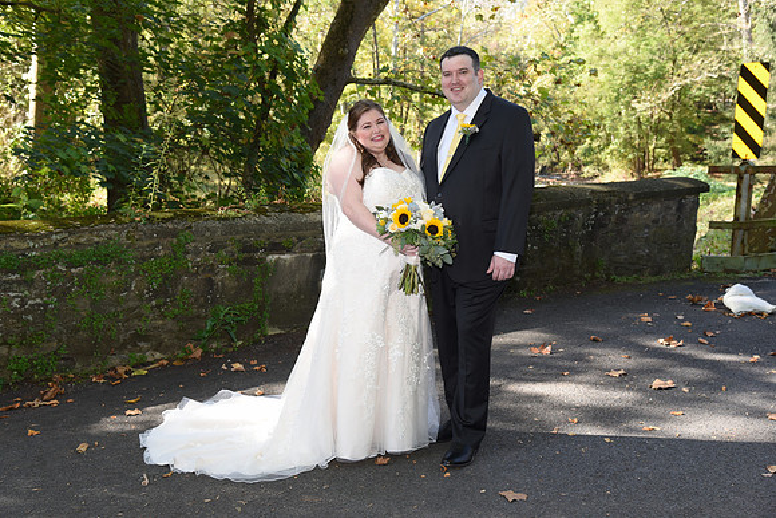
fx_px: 992
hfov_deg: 42.7
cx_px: 388
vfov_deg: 29.3
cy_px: 259
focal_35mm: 46
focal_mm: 46
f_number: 5.6
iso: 640
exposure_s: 1/200
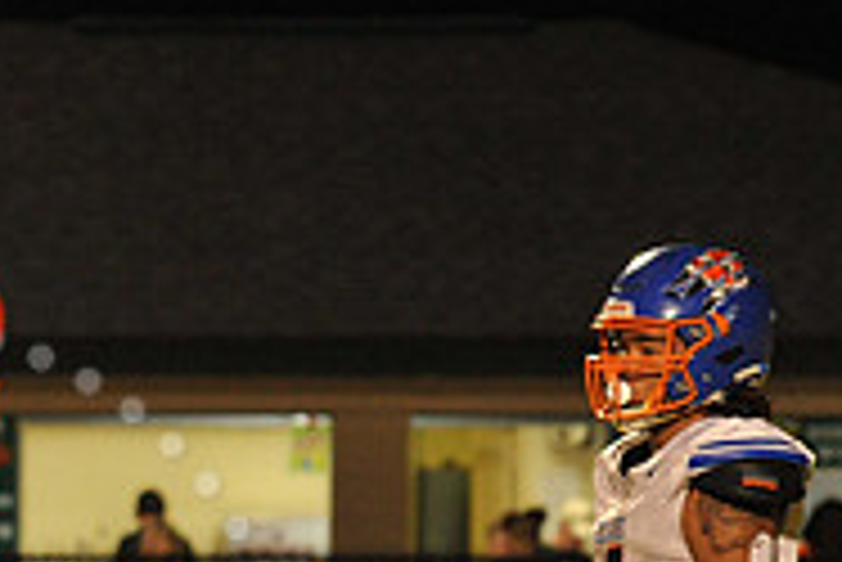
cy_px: 737
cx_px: -122
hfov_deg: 3.3
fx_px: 14489
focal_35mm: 619
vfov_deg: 2.2
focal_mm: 200
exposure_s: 1/160
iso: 3200
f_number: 7.1
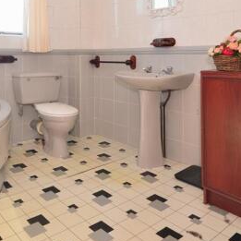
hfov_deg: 49.1
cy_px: 54
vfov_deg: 48.7
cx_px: 60
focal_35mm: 32
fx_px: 252
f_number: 8
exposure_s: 1/80
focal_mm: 10
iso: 640
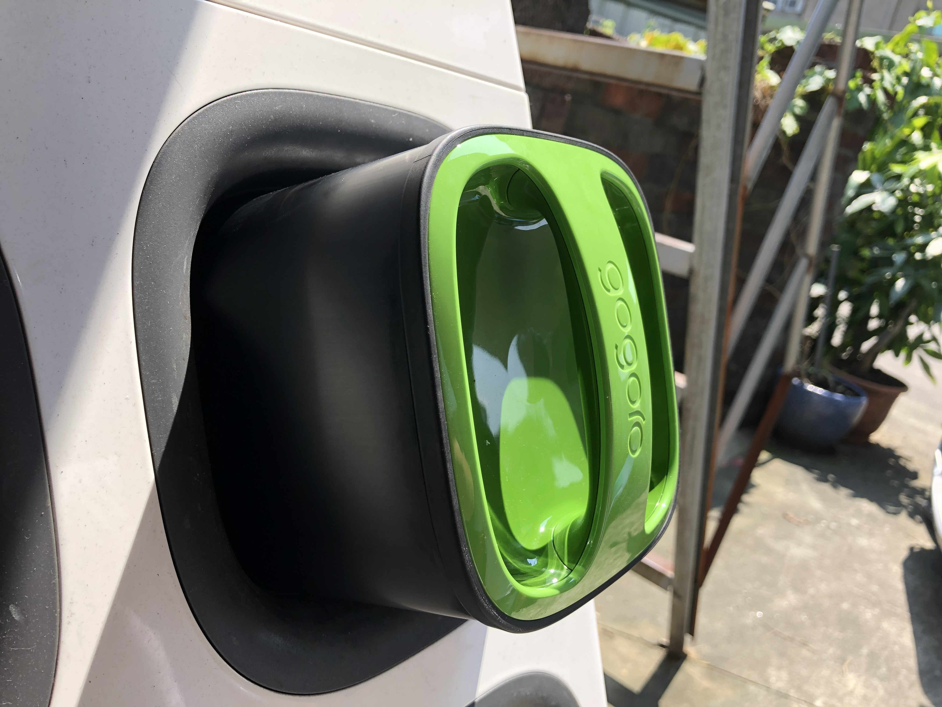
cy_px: 354
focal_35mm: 28
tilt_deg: -16.6
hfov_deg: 63.4
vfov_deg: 49.7
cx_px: 471
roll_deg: -13.1
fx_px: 762
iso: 20
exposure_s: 1/480
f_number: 1.8
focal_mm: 4
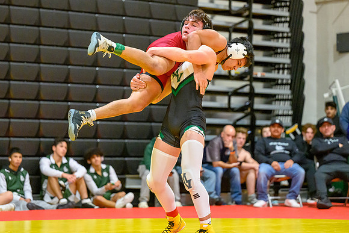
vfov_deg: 10.9
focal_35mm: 125
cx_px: 179
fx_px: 1216
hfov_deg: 16.3
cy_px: 104
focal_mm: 110
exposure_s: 1/640
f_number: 2.8
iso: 14400
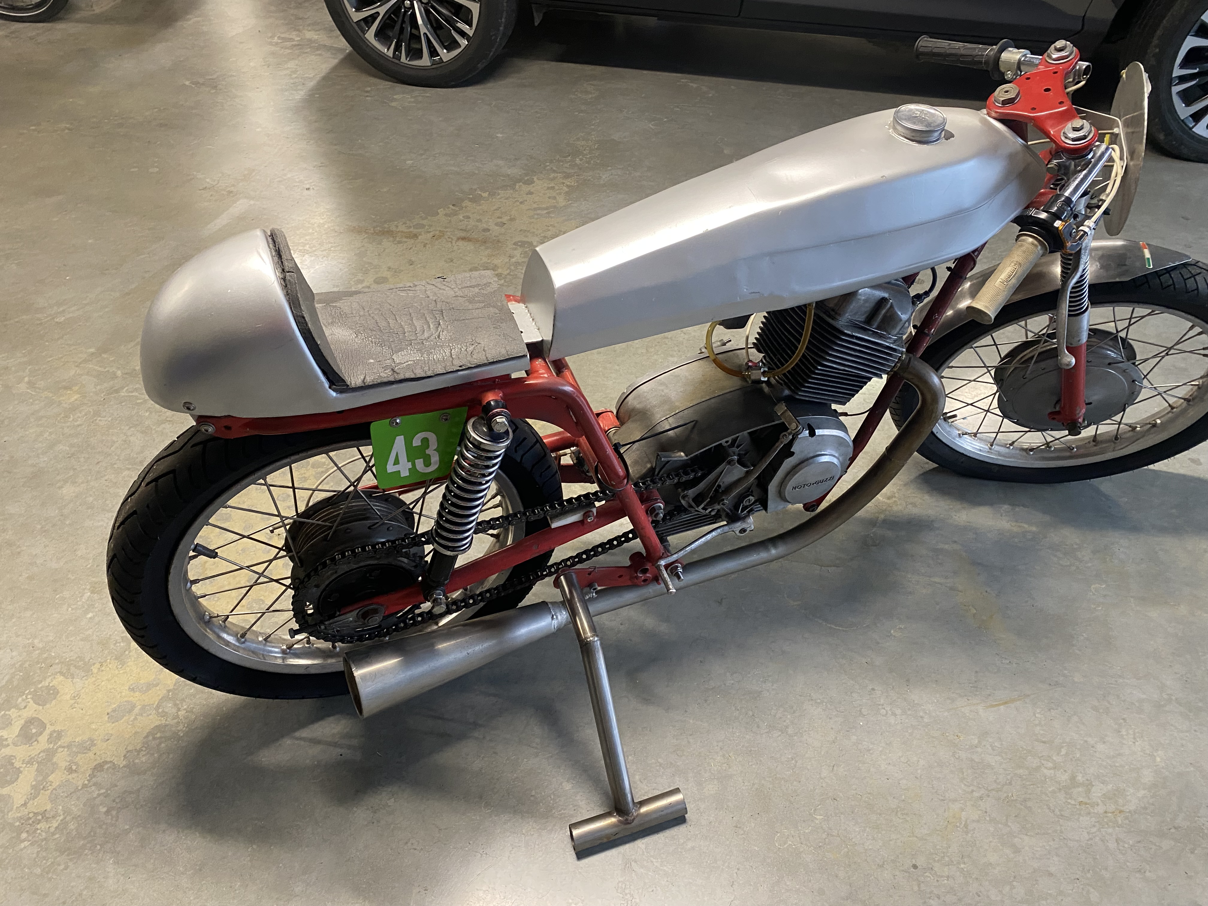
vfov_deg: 53.1
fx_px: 907
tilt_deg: -42.8
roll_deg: -1.3
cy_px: 453
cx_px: 604
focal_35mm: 26
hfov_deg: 67.3
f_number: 1.8
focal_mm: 4.25
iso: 200
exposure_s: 1/50
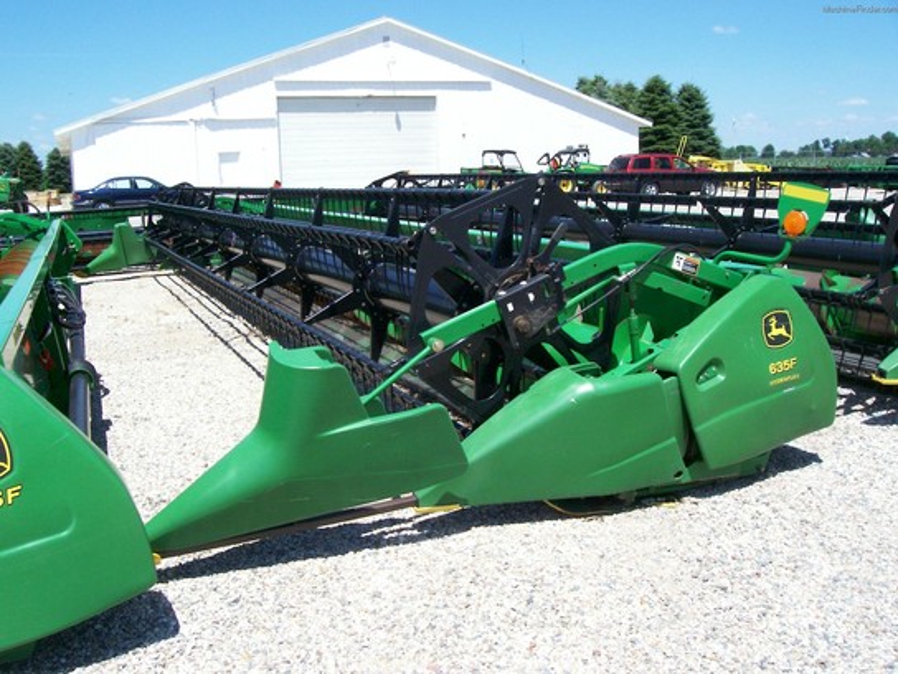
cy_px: 337
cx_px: 449
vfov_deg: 41.8
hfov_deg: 54.0
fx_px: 882
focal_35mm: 34
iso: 80
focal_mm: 5.6
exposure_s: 1/445
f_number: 5.1
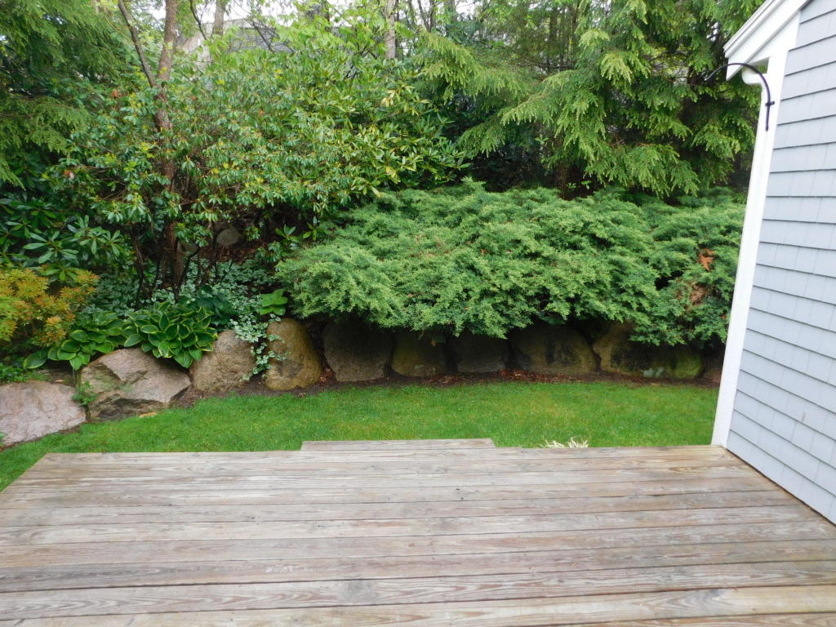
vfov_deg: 58.9
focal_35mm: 23
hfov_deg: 73.9
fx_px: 555
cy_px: 314
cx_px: 418
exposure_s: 1/80
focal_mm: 4
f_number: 3
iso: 125
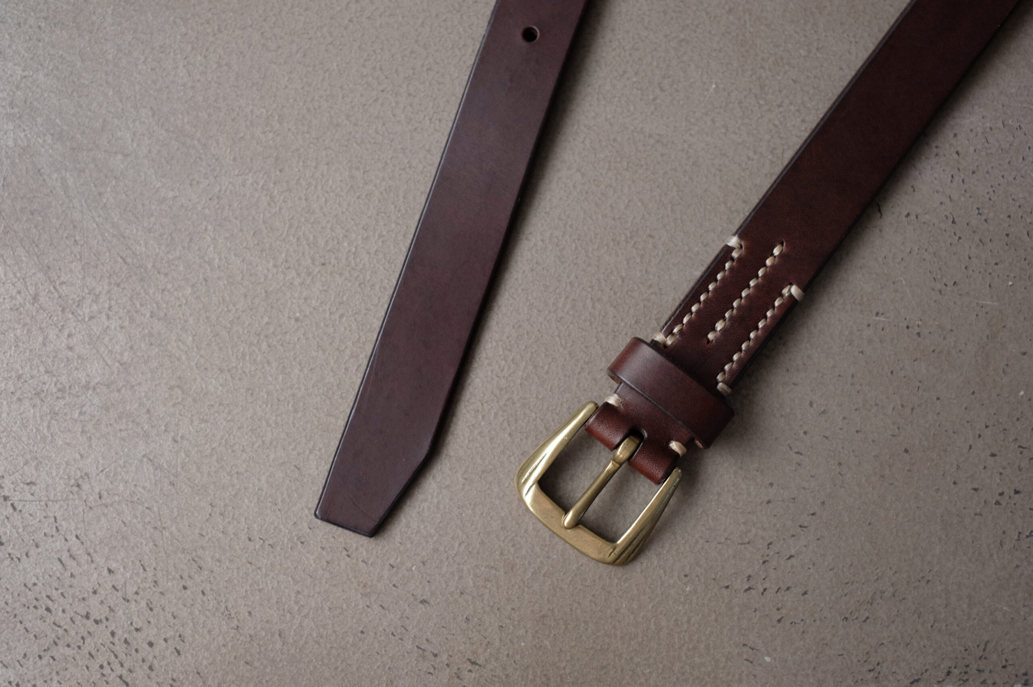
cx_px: 516
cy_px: 344
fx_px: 1519
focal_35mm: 53
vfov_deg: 25.5
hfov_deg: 37.5
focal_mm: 35
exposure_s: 1/100
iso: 200
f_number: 3.6
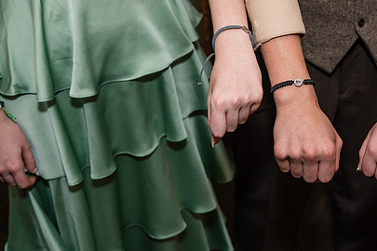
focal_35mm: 53
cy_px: 80
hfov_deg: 37.0
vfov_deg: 25.4
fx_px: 555
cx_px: 259
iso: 400
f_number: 4
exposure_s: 1/250
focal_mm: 37
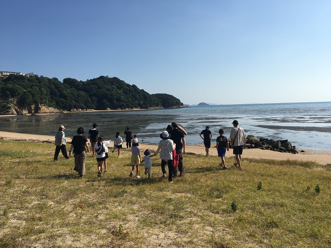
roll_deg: +1.0
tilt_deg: -2.1
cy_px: 124
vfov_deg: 48.2
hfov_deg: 61.7
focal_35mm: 29
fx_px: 277
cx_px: 166
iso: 25
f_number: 2.2
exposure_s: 1/2564
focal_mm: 4.15
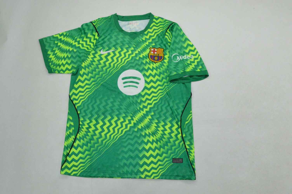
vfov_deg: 39.9
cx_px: 146
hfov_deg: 57.3
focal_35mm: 33
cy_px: 97
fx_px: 267
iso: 6400
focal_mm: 22
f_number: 25
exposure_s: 1/200
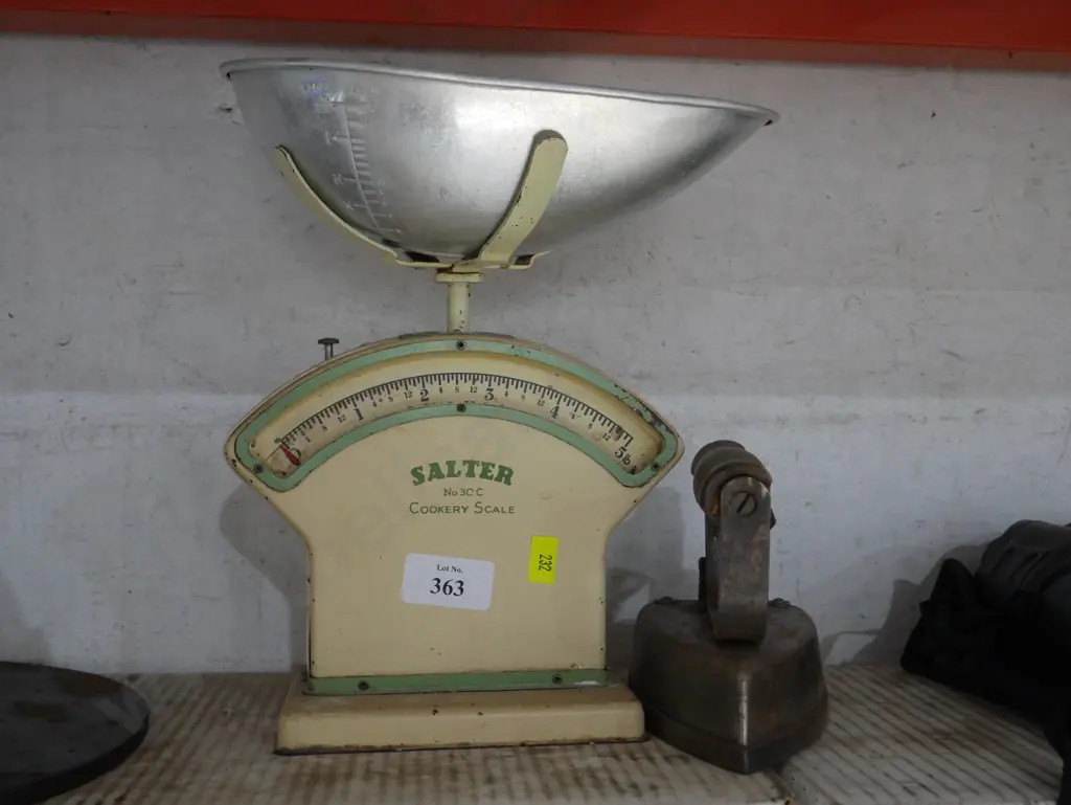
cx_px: 536
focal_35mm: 40
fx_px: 1238
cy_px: 402
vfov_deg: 36.0
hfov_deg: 46.8
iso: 2000
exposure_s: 1/60
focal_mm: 20
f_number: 4.4
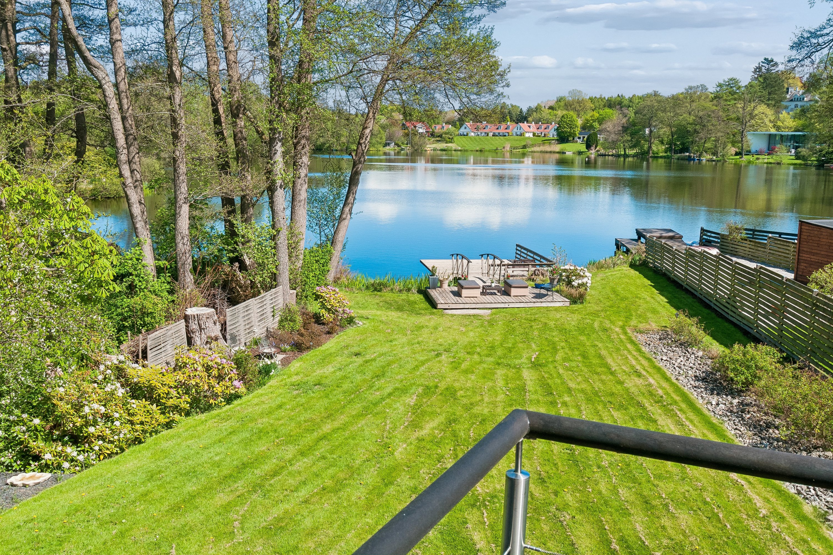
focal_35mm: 36
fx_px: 833
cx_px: 416
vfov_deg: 36.9
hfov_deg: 53.1
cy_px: 278
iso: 200
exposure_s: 1/400
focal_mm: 24
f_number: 10
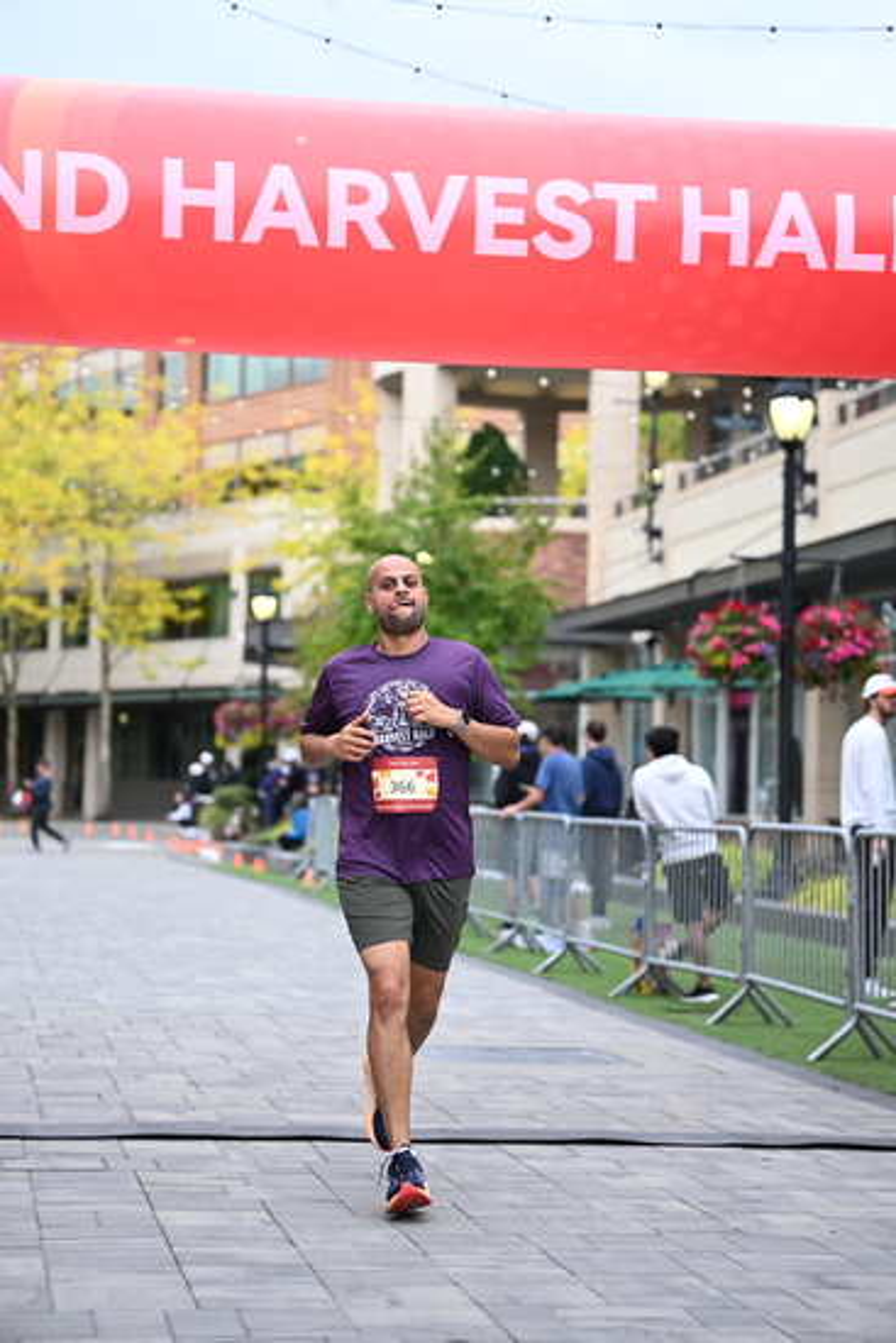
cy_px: 672
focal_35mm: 81
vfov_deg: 25.1
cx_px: 448
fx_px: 3022
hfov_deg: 16.9
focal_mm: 81
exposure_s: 1/1600
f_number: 2.8
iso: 640
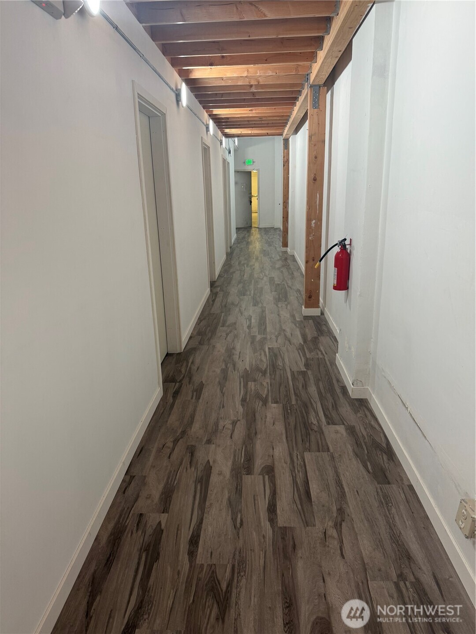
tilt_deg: -17.1
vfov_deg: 71.6
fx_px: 440
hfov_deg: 56.8
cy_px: 317
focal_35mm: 24
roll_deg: +1.6
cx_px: 238
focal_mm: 6.76
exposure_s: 1/60
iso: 160
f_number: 1.78
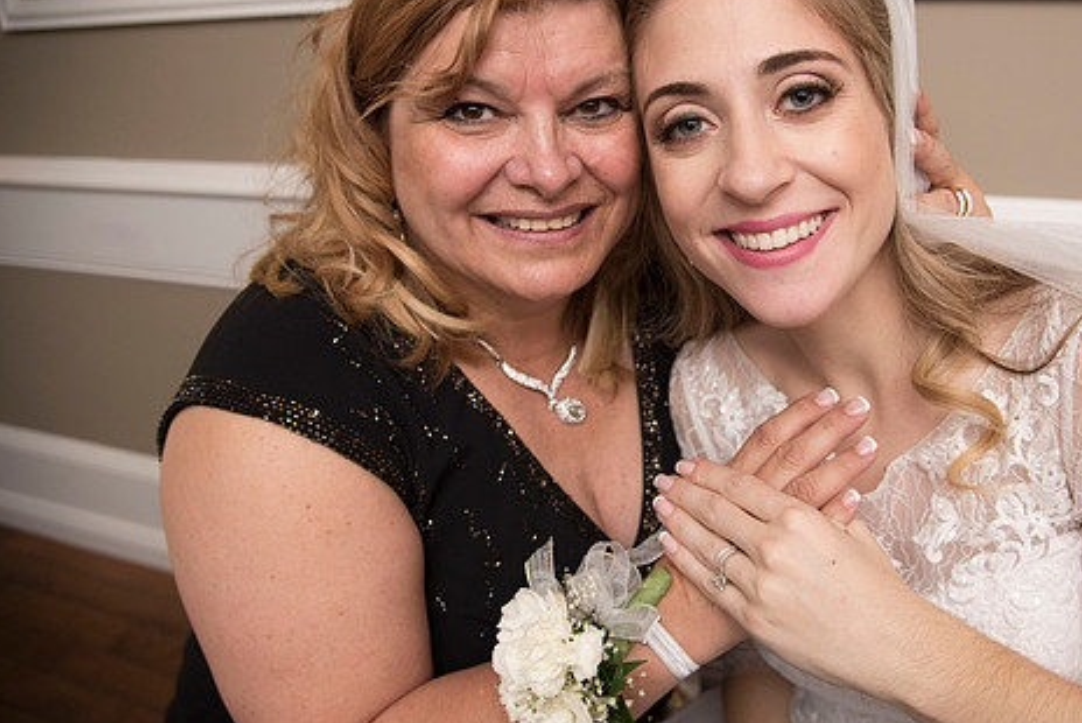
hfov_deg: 61.3
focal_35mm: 30
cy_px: 323
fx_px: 902
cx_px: 658
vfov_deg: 43.6
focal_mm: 24
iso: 2000
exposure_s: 1/160
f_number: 4
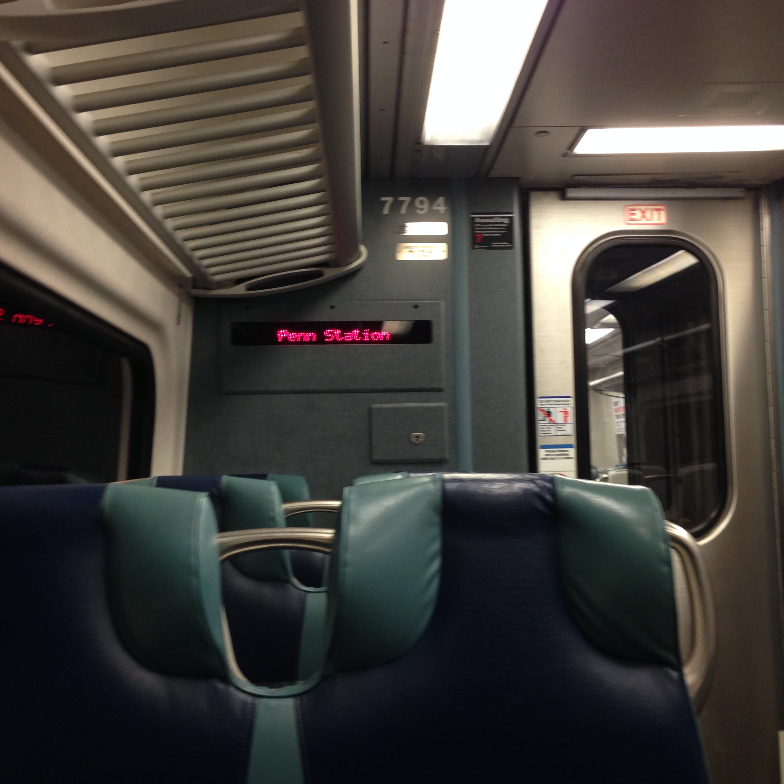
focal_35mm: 39
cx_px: 413
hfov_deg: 42.8
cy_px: 392
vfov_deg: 42.8
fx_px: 999
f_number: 2.4
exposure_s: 1/20
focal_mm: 4.12
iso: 100
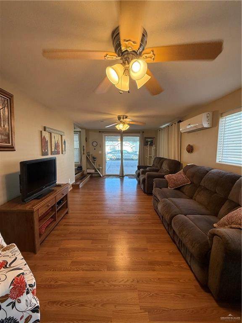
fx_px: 130
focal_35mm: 14
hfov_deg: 85.7
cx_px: 121
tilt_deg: -5.0
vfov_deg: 102.1
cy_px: 162
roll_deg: -0.5
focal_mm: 2.22
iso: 200
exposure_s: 1/120
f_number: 2.2
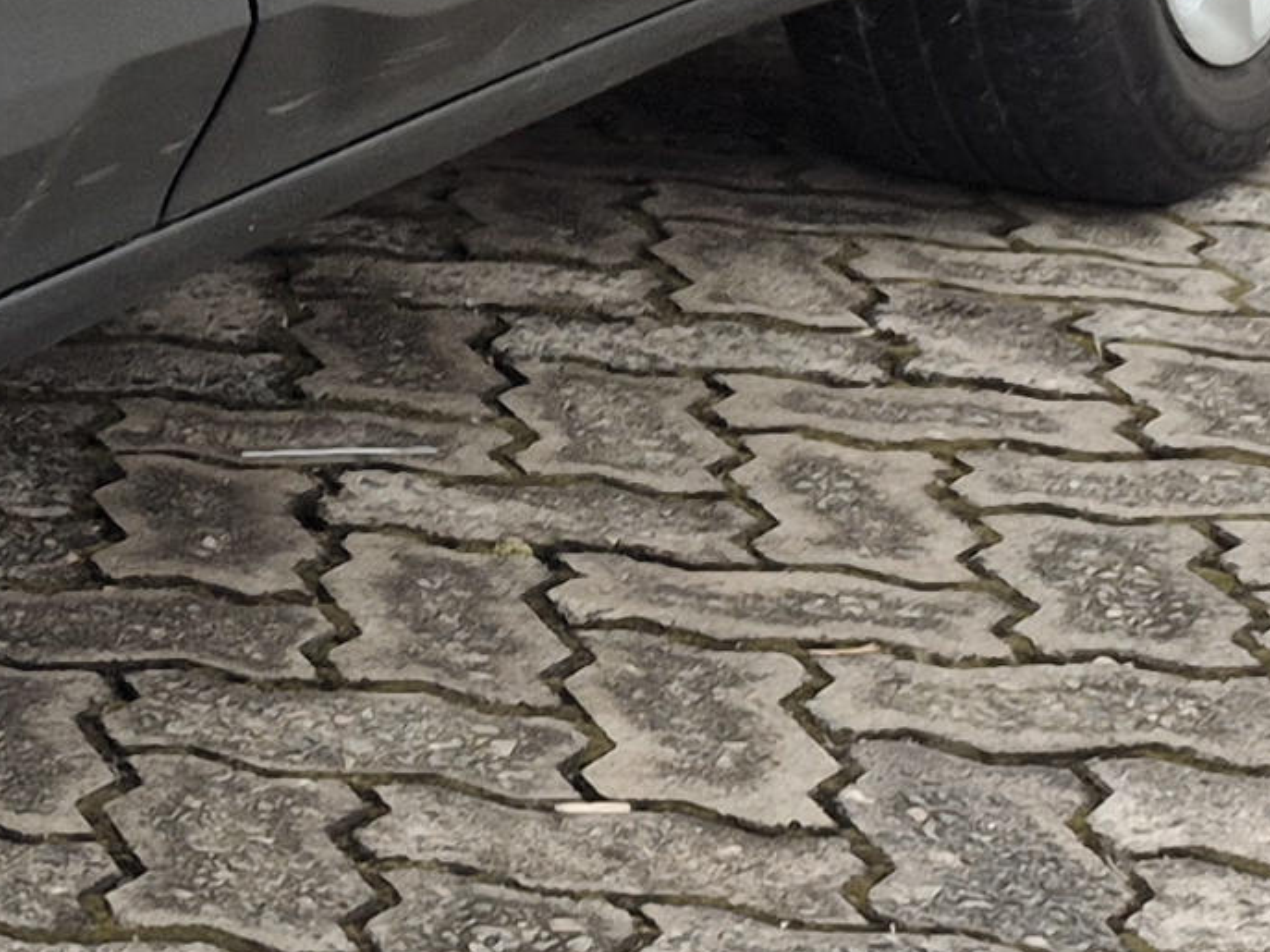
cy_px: -449
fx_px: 4915
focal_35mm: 134
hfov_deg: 11.9
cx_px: -1797
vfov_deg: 10.7
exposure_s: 1/1740
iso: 25
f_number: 1.8
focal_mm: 5.4
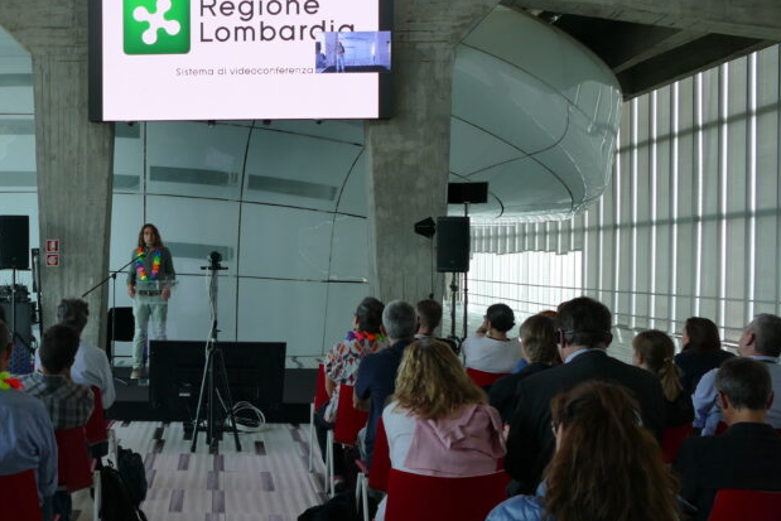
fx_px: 933
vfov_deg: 31.2
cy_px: 283
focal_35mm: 43
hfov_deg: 43.2
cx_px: 148
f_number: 2.9
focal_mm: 9.65
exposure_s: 1/160
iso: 125
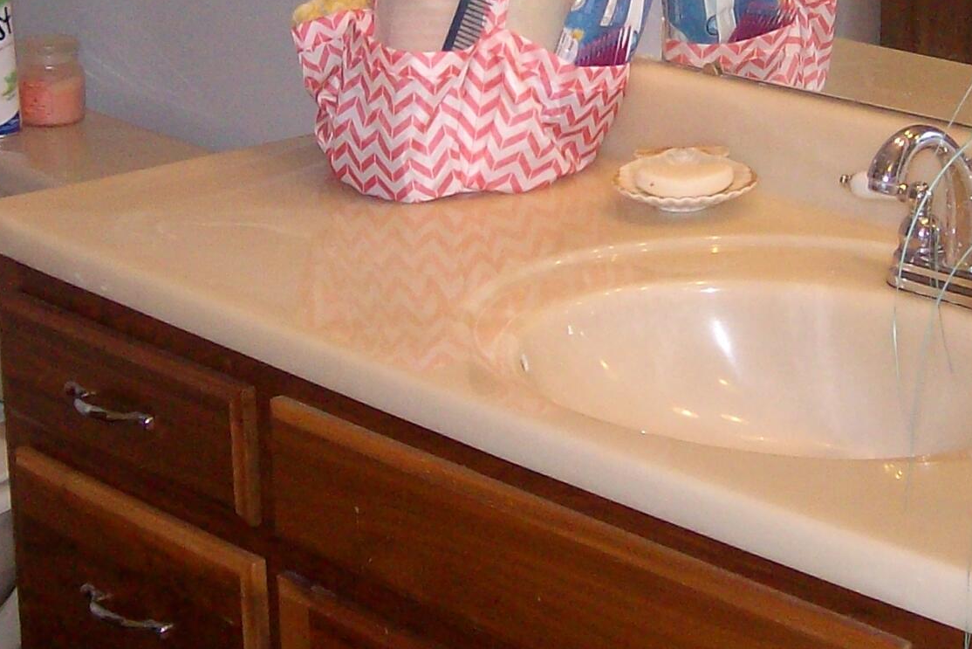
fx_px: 2646
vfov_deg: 13.8
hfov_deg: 20.8
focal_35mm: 98
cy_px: 66
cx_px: 502
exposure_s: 1/40
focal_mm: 5.8
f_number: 2.8
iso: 200
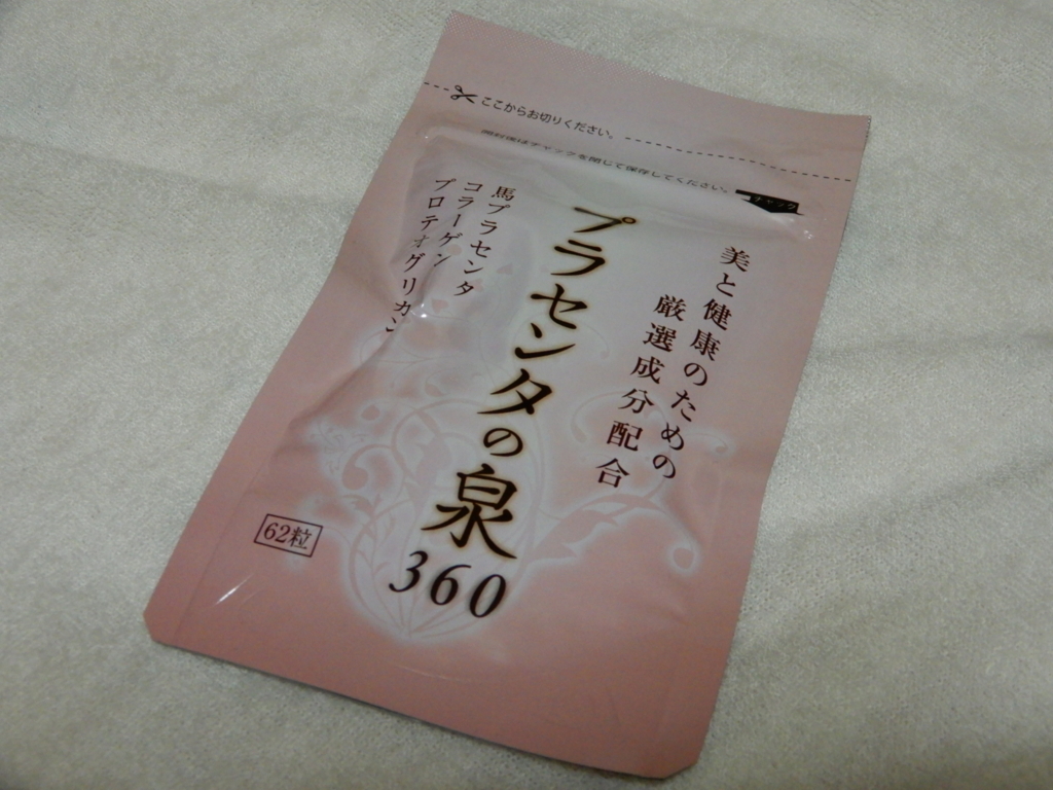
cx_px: 526
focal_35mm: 50
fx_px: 1521
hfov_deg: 38.2
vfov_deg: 29.1
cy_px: 395
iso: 200
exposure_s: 1/20
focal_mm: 8.9
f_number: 4
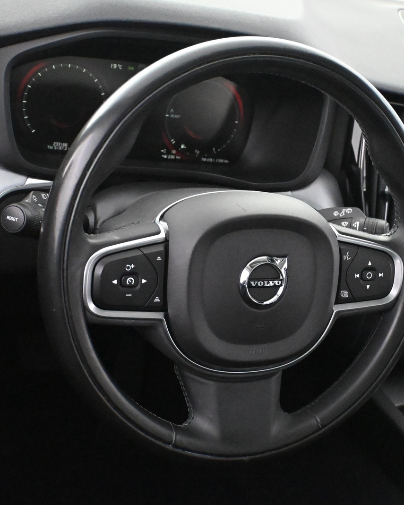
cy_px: 253
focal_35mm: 64
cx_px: 252
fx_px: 957
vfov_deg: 29.6
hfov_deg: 23.8
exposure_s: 1/60
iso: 12800
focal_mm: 30
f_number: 4.8
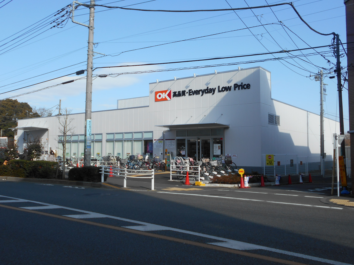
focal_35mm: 34
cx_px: 177
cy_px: 132
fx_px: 348
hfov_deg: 54.0
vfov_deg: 41.8
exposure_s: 1/800
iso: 80
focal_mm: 5.8
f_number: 3.6
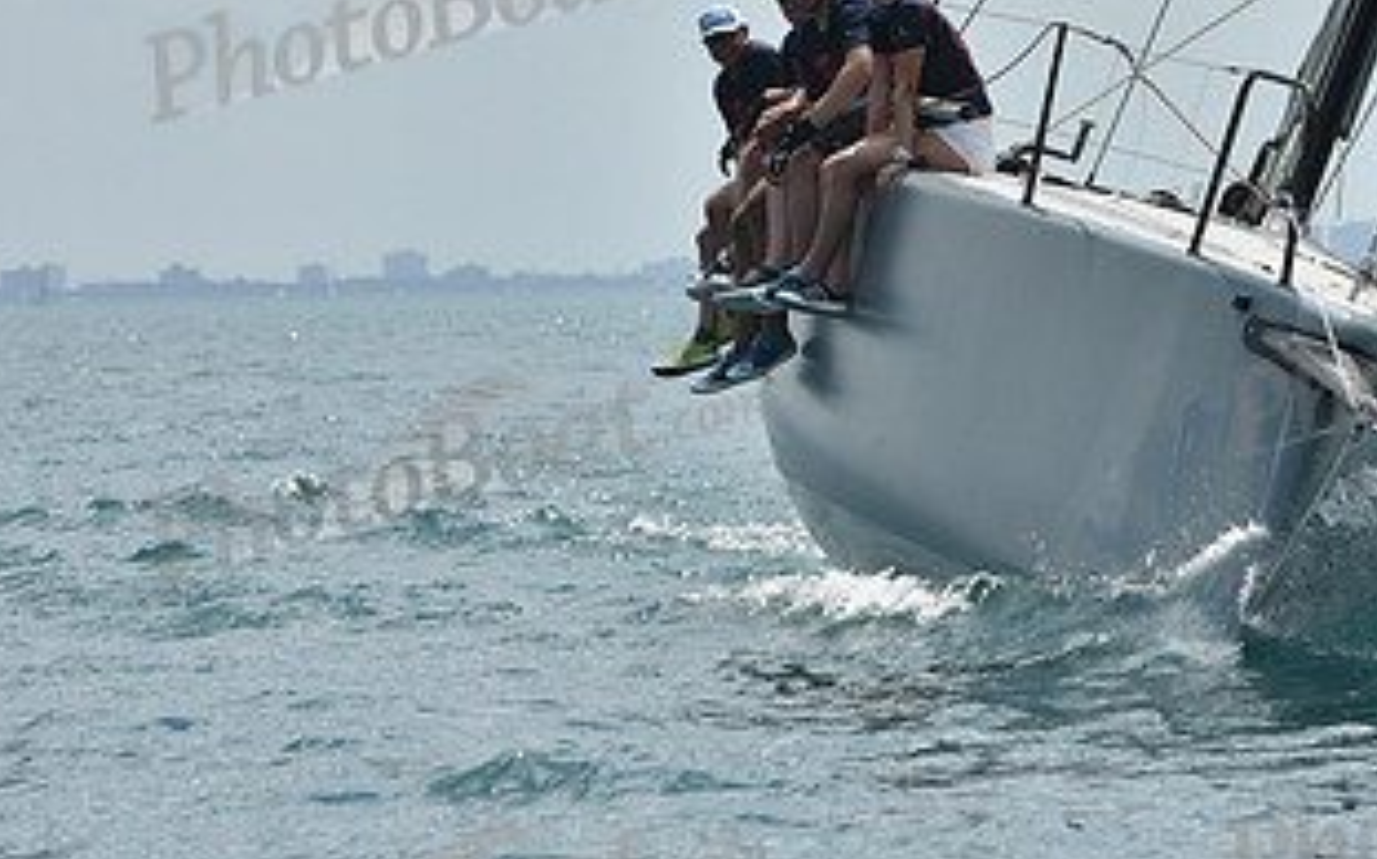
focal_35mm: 323
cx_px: 1001
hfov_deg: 6.5
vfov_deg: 4.1
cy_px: 175
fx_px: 12115
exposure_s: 1/1250
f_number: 9
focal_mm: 170
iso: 250
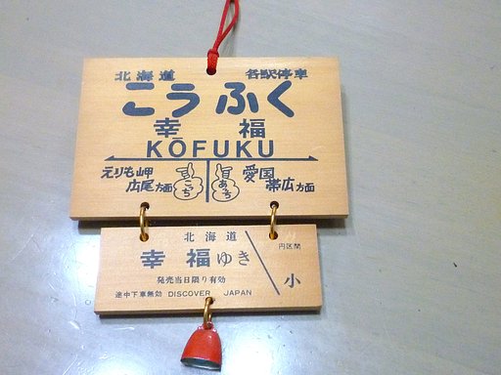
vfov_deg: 36.0
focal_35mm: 40
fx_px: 579
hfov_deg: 46.8
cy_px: 188
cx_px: 250
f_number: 2.8
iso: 400
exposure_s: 1/30
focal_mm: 4.5
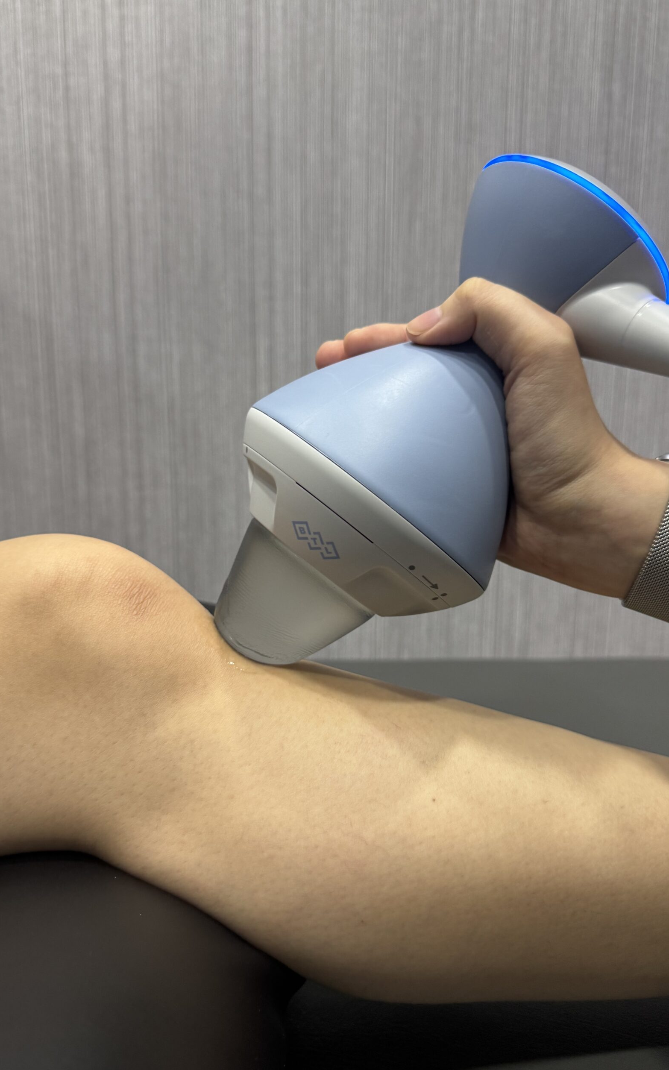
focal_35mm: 26
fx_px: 758
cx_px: 331
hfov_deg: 47.6
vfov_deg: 70.4
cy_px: 532
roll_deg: -1.0
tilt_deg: -10.9
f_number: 1.78
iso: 250
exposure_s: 1/50
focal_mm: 6.76
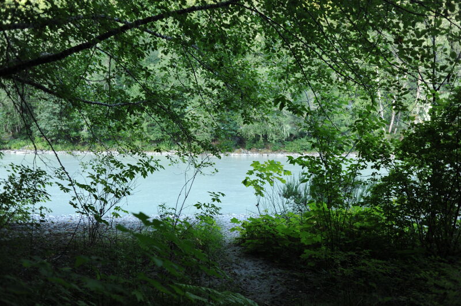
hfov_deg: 54.5
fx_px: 448
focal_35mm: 35
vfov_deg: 37.8
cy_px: 153
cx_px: 230
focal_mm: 35
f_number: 3.2
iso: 200
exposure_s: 1/50
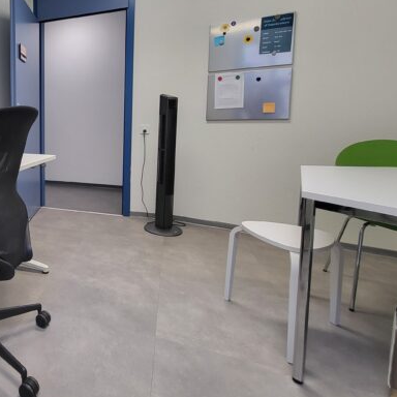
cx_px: 43
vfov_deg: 65.8
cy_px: 140
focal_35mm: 23
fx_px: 298
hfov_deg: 58.1
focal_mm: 1.74
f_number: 2.2
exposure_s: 1/50
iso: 80
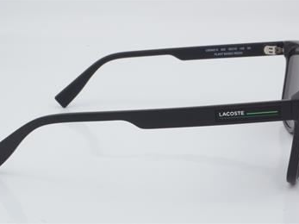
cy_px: 110
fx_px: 717
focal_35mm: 83
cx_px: 152
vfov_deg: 17.8
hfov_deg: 23.6
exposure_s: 1/3
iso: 100
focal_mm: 50
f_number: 32
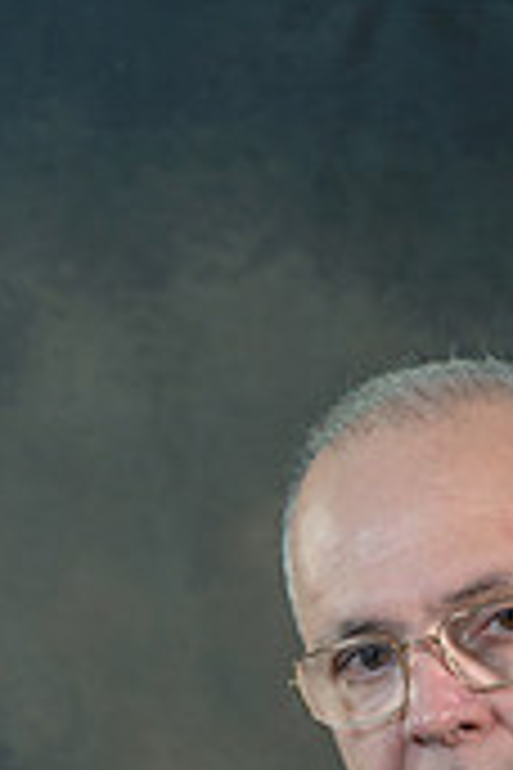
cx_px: 482
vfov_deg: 7.4
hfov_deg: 5.0
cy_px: 1004
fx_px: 5899
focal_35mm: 276
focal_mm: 105
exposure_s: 1/100
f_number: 5
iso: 250
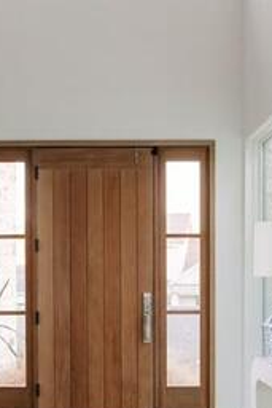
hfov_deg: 22.6
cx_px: 99
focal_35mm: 60
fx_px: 679
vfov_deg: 33.1
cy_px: 266
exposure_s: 1/160
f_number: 4
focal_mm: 24
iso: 1000
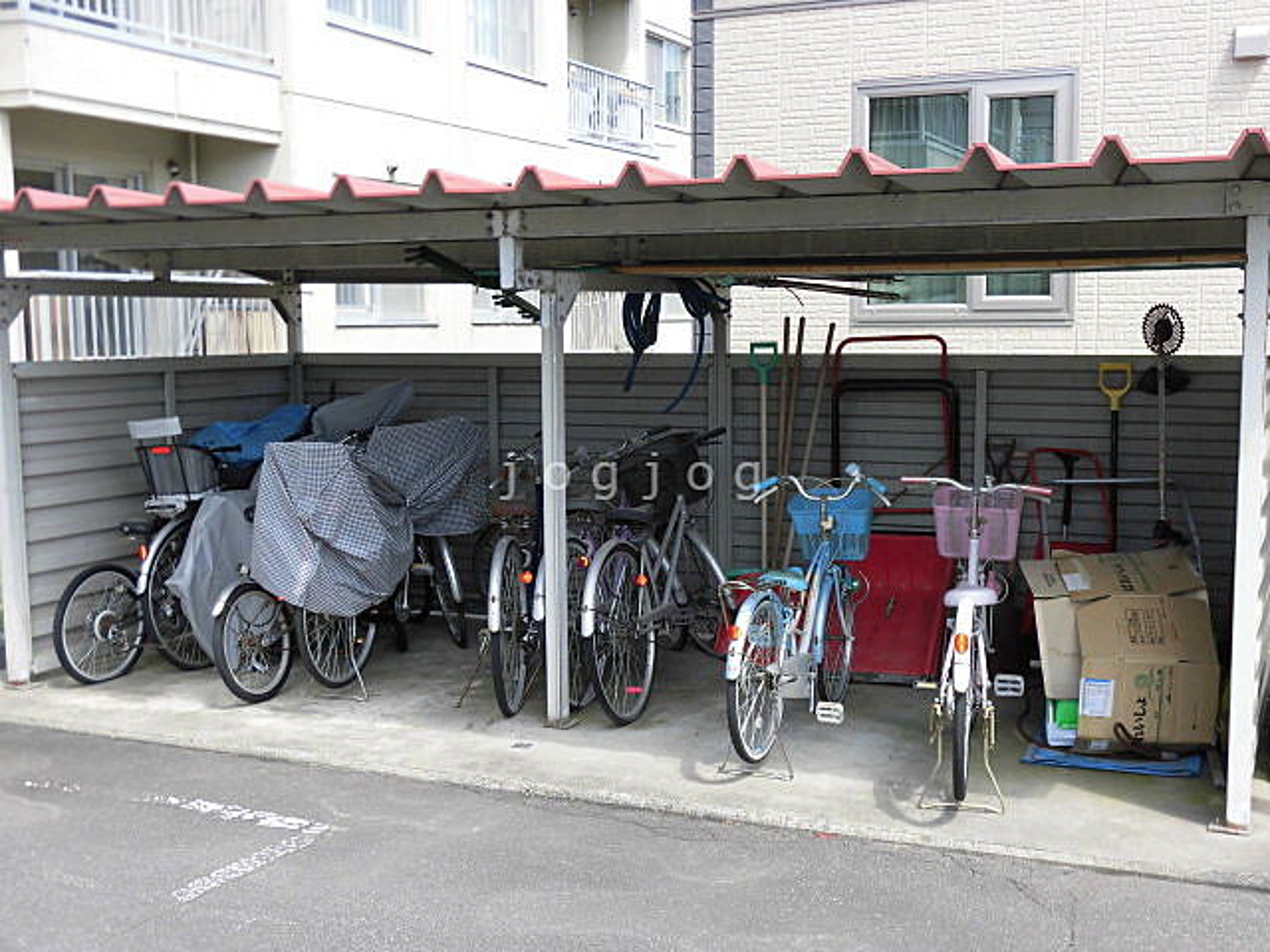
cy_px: 476
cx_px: 635
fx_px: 1578
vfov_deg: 33.6
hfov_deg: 43.9
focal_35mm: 43
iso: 100
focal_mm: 7.72
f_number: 3.8
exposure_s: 1/200
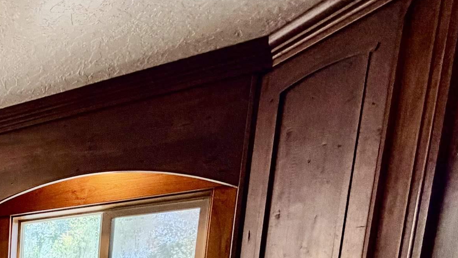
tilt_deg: -8.3
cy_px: 402
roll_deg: -0.8
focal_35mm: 40
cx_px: -117
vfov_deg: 23.1
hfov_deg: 36.3
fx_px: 486
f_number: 2.2
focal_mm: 2.22
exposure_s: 1/120
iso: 160
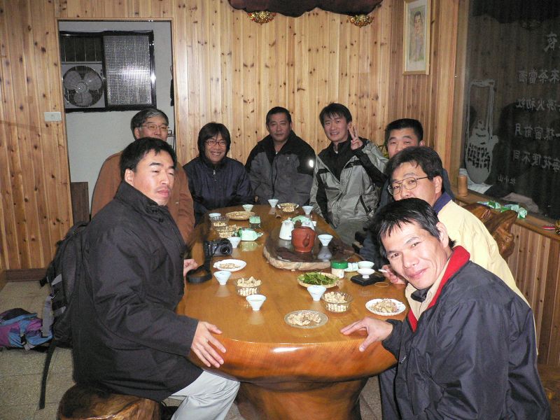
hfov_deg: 52.6
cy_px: 210
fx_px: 566
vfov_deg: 40.7
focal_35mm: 35
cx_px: 280
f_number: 2.8
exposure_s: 1/60
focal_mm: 5.8
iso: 400
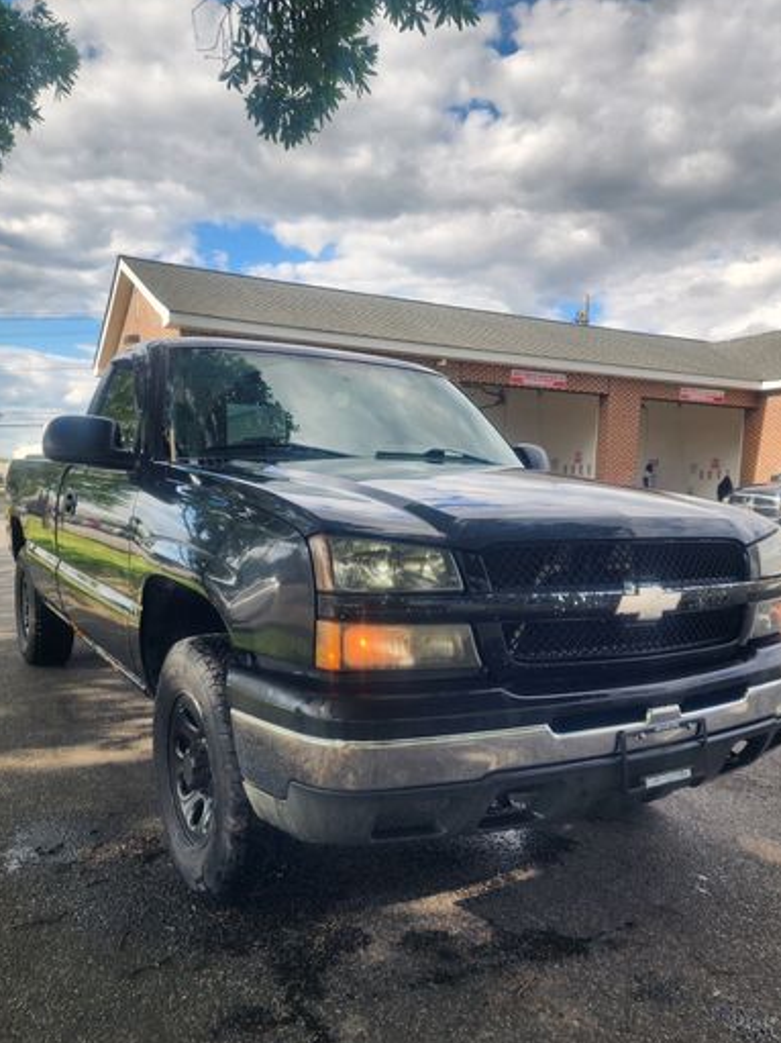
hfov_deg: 51.3
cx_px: 406
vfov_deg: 65.0
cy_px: 596
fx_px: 813
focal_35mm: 27
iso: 12
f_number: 1.8
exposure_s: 1/263
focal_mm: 6.4
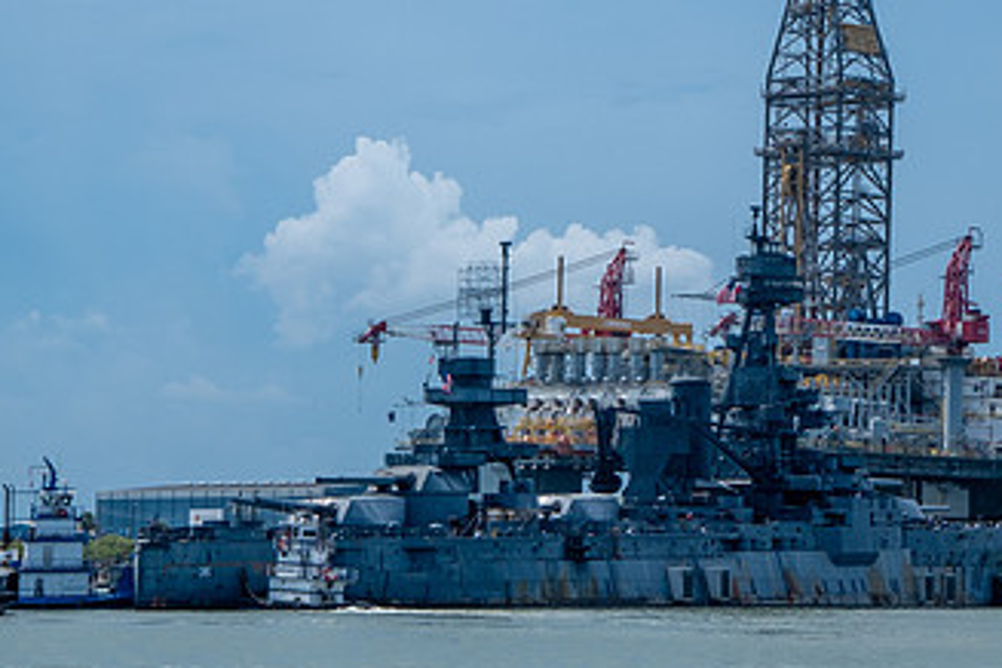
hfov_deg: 13.2
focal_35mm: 155
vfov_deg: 8.9
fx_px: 4314
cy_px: 274
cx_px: 711
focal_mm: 54.5
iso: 160
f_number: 11
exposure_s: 1/350
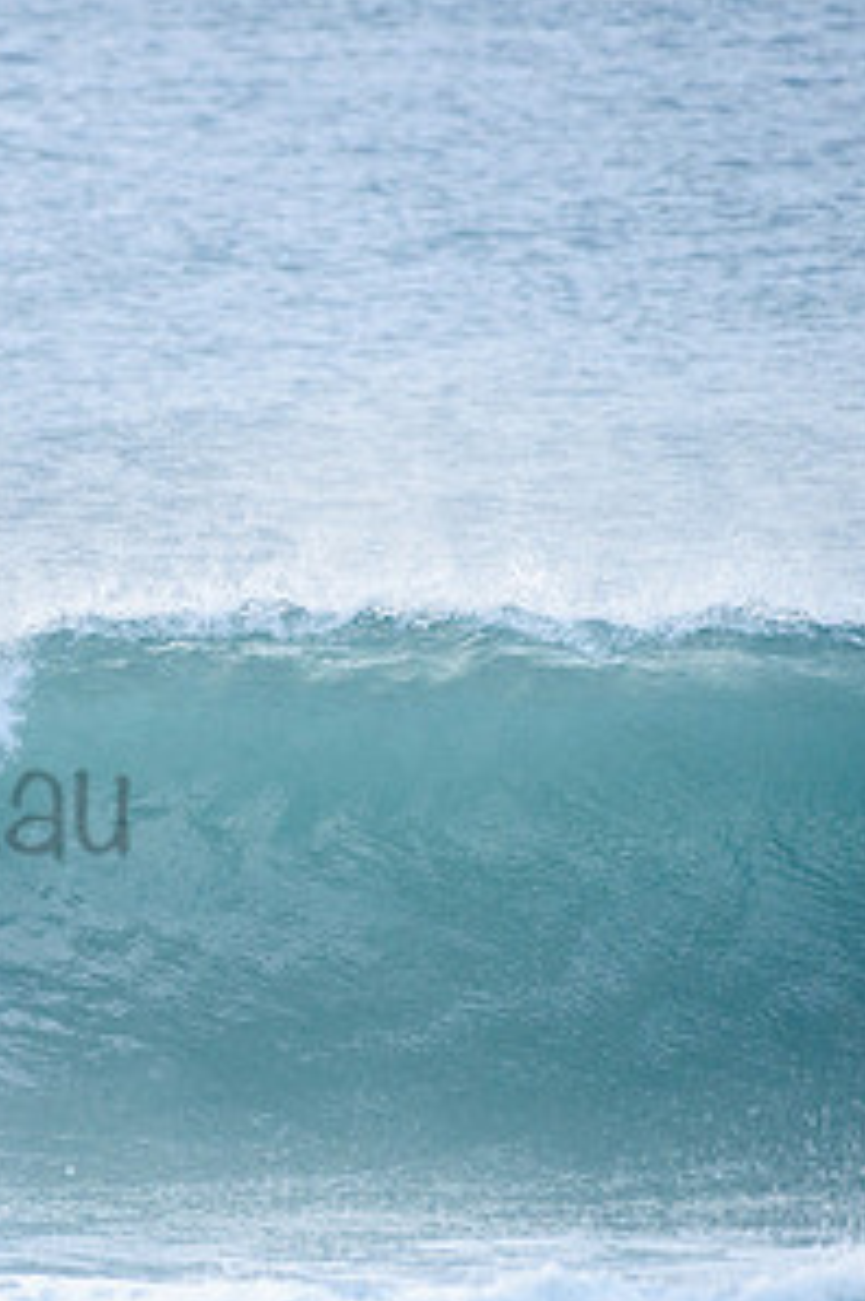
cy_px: 753
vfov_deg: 2.1
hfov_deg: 1.4
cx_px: -332
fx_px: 35400
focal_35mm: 980
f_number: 5.6
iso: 720
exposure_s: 1/1000
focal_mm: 500
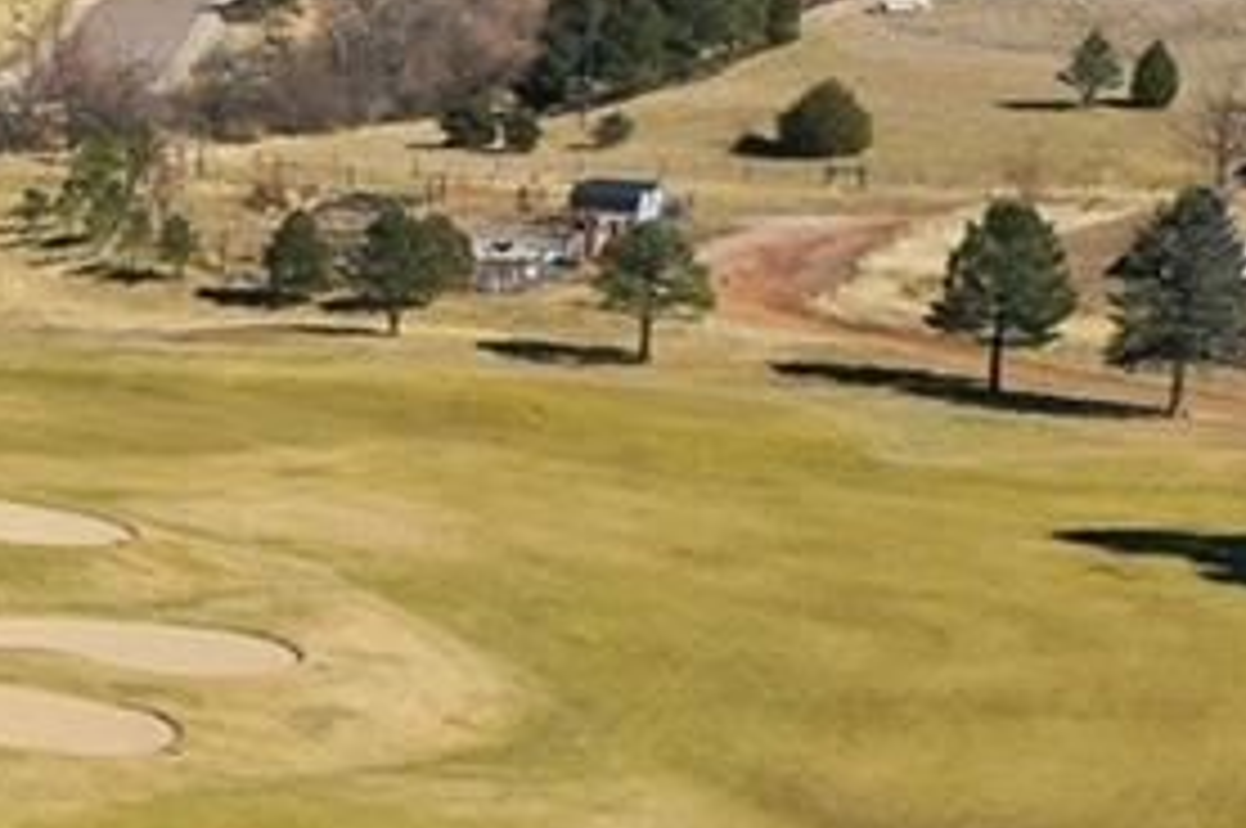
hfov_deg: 11.2
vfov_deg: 8.5
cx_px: -1466
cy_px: 495
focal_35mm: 162
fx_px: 5600
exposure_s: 1/640
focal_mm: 10.3
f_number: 6.3
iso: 100
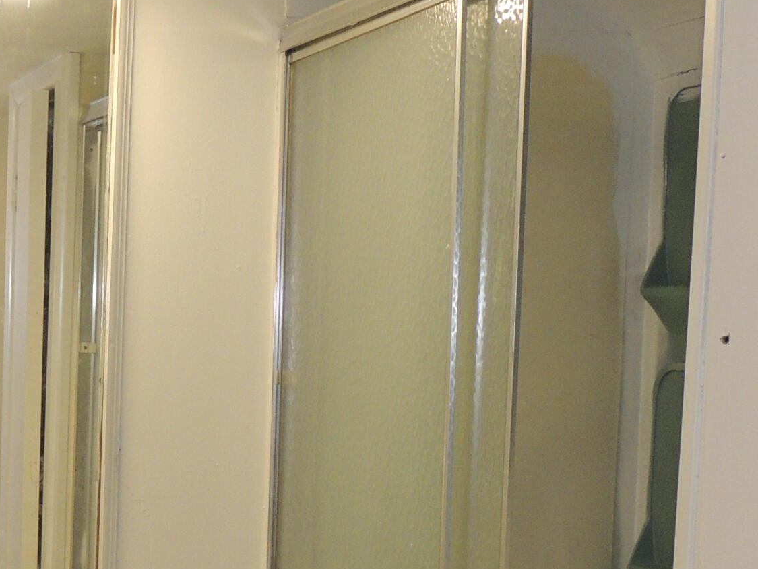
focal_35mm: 88
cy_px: 479
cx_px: -86
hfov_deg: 21.1
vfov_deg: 16.6
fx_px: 1927
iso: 320
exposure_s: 1/50
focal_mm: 5.8
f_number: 3.2
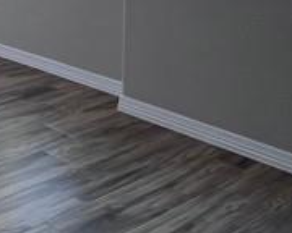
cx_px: -47
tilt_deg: -3.4
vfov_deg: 18.8
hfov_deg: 24.3
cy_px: -116
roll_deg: +0.1
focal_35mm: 72
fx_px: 622
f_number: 1.8
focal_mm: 1.57
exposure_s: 1/132
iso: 32
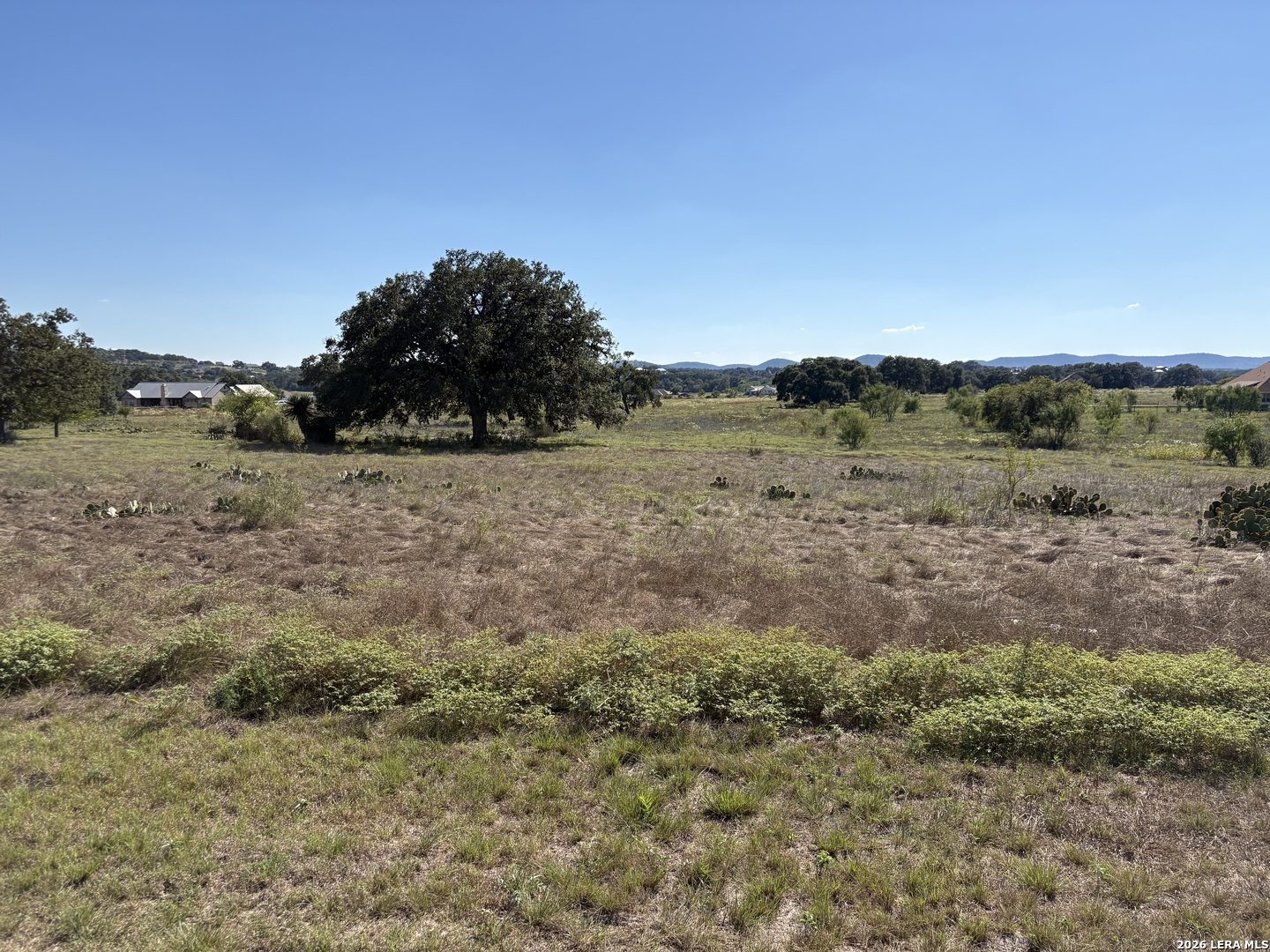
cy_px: 476
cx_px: 635
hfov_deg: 67.3
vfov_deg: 53.1
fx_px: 954
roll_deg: +1.4
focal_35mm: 26
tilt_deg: -6.2
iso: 50
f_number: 1.6
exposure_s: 1/5348
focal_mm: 5.96
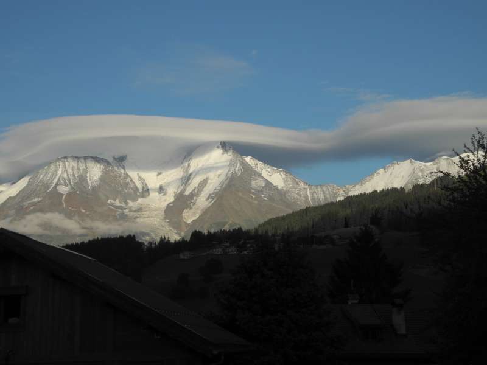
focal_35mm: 76
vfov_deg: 19.4
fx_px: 1069
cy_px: 182
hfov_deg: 25.7
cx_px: 244
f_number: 4
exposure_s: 1/1250
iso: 100
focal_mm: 16.3
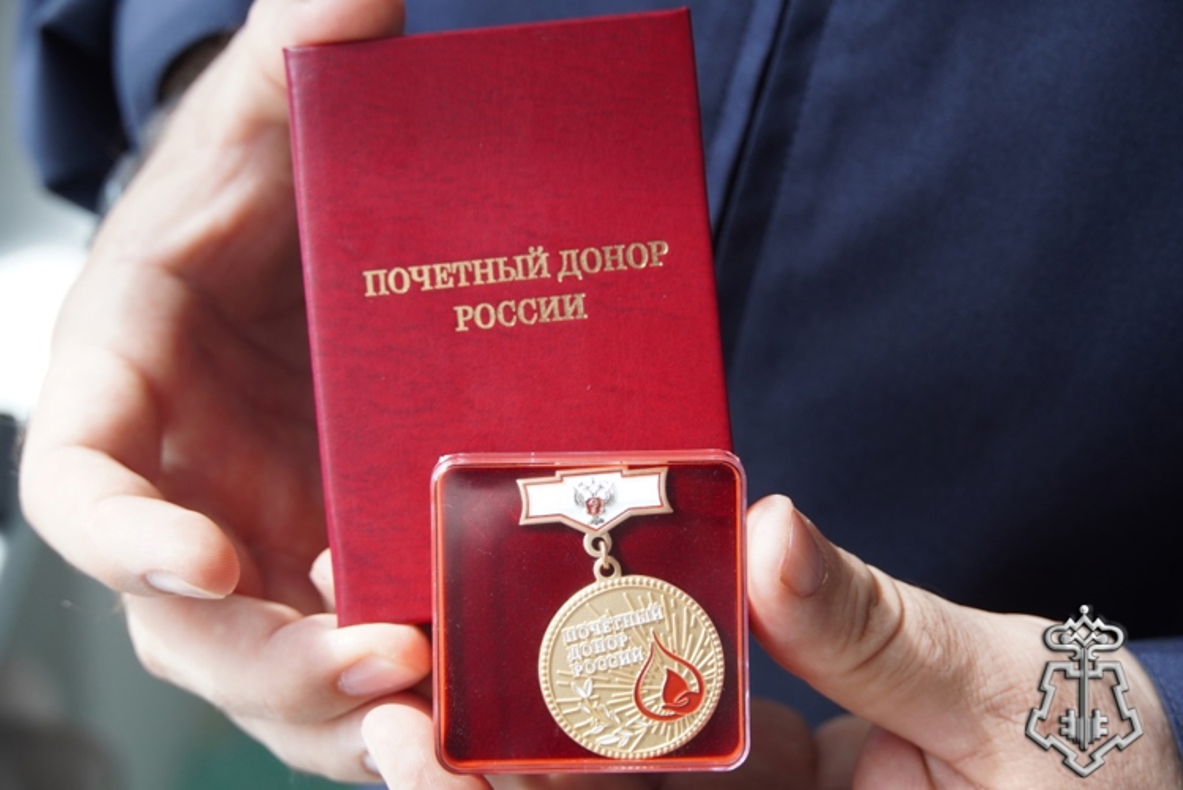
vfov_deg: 17.8
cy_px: 395
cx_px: 592
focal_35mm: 76
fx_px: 2515
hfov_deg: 26.5
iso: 250
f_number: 5
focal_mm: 51
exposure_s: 1/80
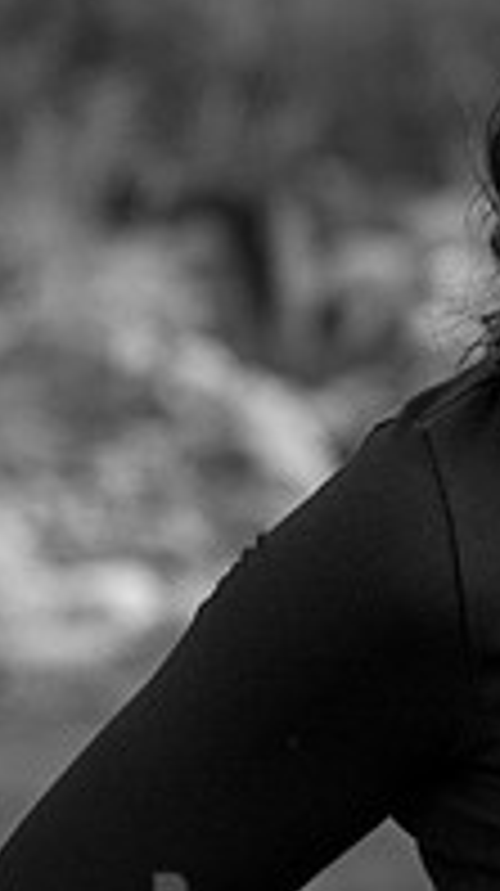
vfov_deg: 5.7
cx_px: 1020
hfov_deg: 3.2
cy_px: 311
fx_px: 8956
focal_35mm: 379
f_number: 4.5
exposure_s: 1/250
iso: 250
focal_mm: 105
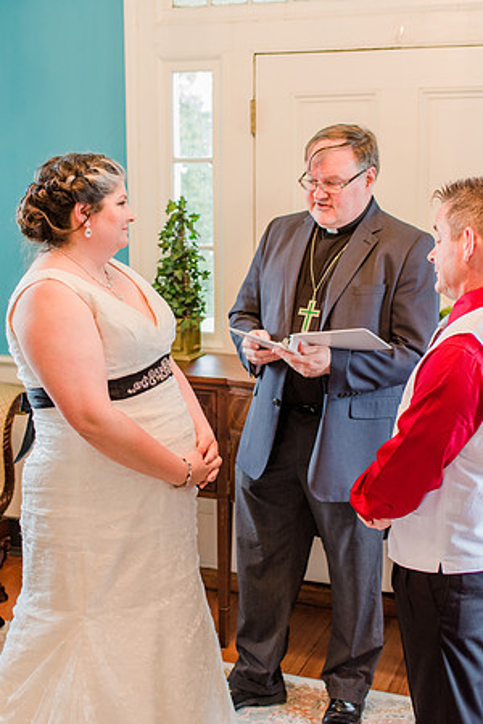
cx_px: 242
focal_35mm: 52
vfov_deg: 37.9
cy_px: 362
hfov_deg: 25.8
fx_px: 1056
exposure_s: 1/100
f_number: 2.5
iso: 800
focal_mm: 35
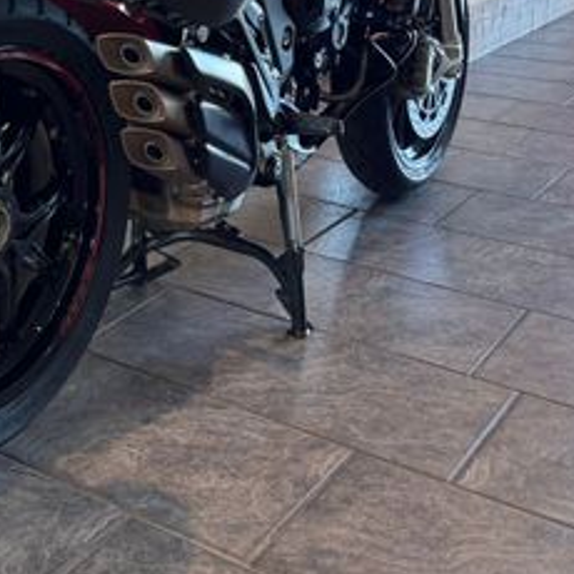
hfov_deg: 27.7
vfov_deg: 27.4
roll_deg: +1.2
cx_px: 27
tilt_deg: -9.3
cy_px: 0
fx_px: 1107
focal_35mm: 59
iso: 160
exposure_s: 1/100
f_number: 1.78
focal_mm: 6.76
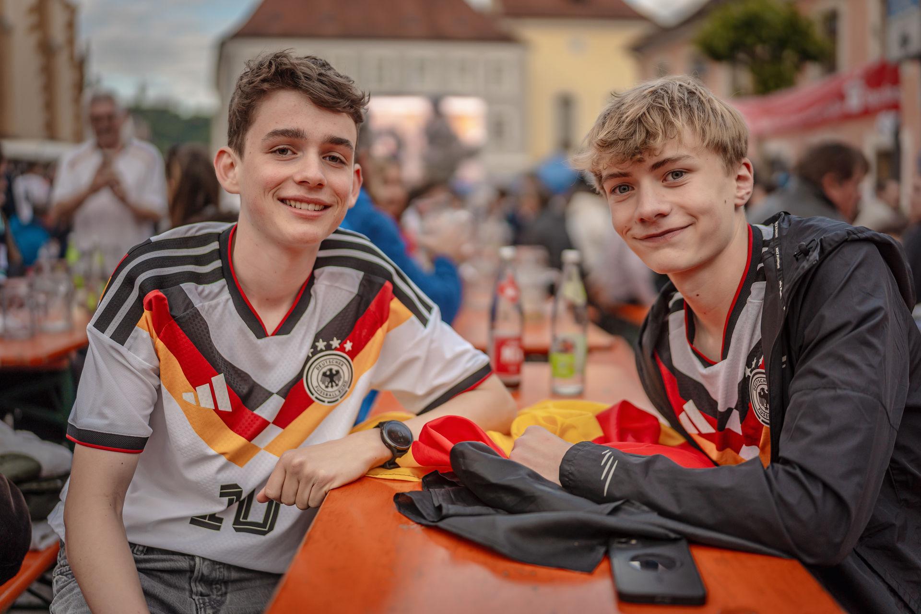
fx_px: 895
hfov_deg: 54.4
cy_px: 307
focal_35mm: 35
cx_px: 460
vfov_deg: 37.9
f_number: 1.2
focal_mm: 35
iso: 125
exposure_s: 1/1250
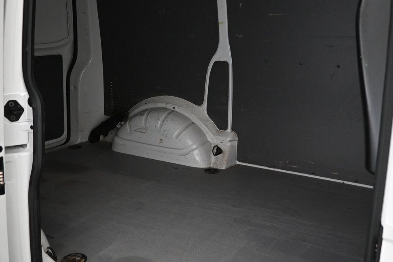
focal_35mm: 40
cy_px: 127
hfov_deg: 48.4
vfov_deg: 33.4
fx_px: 437
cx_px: 185
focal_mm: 16
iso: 1600
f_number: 3.5
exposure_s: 1/60
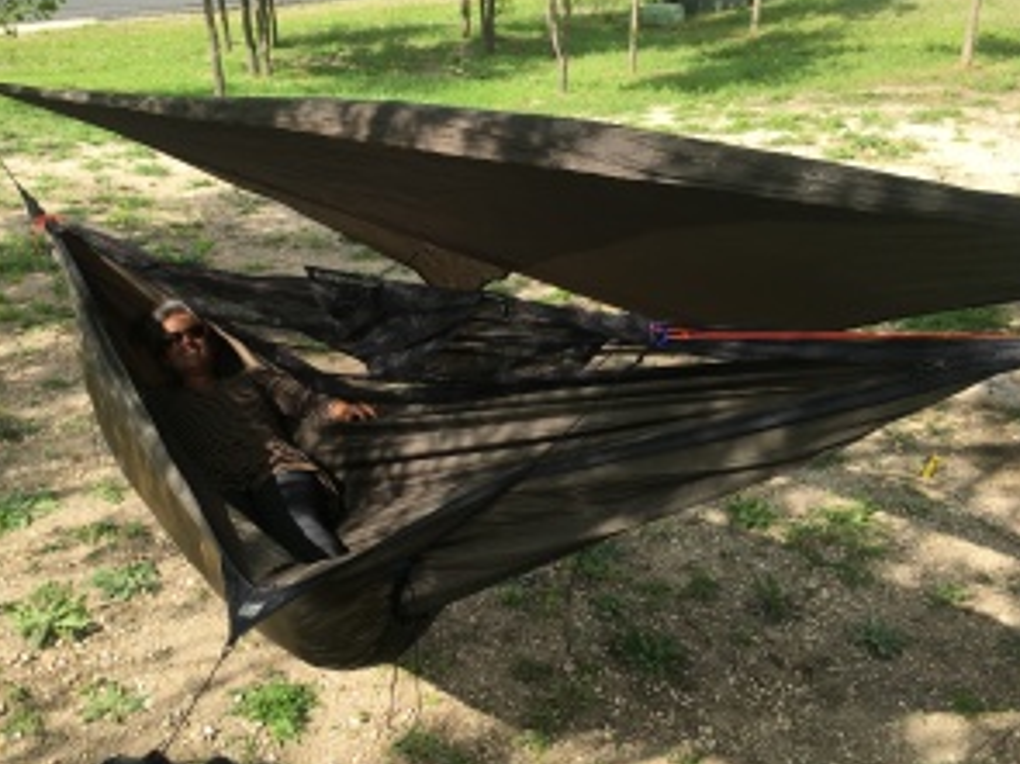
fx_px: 1060
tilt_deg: -25.7
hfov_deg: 51.0
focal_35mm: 36
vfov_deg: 39.6
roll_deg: +3.3
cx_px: 408
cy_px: 363
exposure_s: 1/657
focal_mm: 4.15
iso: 25
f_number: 2.2
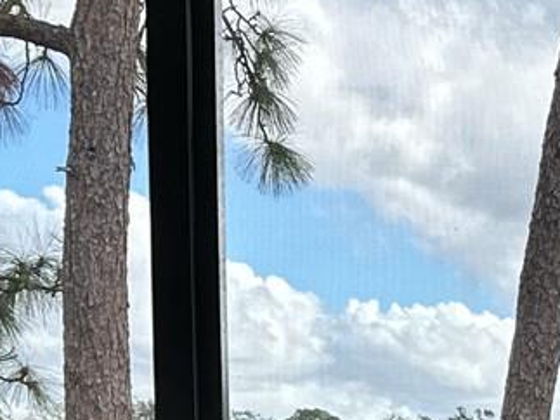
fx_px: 1924
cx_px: 732
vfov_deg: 11.3
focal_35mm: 119
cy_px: 833
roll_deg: -1.2
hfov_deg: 15.7
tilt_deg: -8.9
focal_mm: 6.86
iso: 80
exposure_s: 1/1083
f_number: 1.78
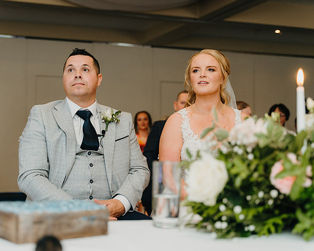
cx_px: 143
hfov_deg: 33.0
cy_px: 125
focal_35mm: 57
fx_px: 529
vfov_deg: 26.7
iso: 1000
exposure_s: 1/200
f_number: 2.8
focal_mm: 50
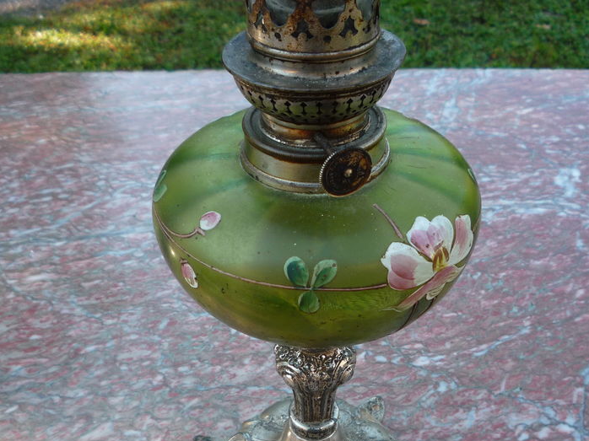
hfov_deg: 43.8
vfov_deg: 33.2
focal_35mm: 43
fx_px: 731
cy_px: 303
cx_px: 327
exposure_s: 1/100
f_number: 3.3
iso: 100
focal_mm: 5.2
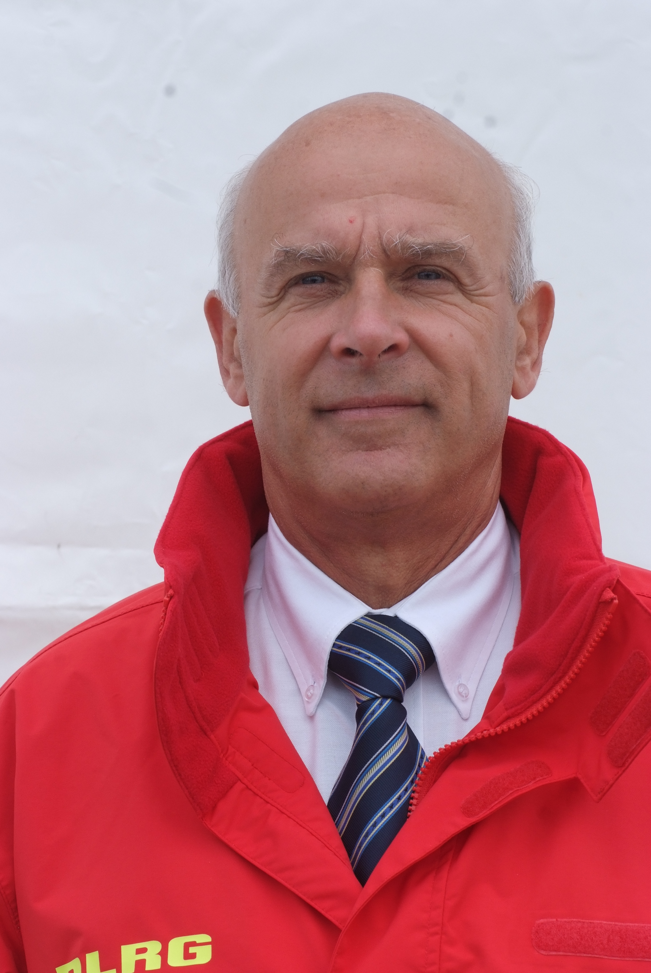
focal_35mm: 120
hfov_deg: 11.5
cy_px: 486
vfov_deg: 17.0
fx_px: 3246
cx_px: 326
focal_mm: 80
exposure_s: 1/400
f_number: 10
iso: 400
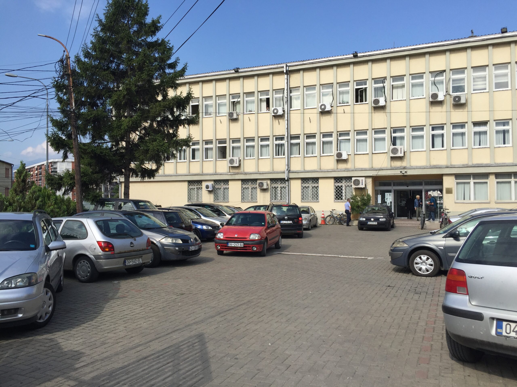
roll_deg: +0.0
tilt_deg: +0.7
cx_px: 258
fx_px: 433
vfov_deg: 48.2
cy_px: 194
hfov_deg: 61.7
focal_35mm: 29
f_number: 2.2
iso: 32
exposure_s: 1/1799
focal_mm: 4.15
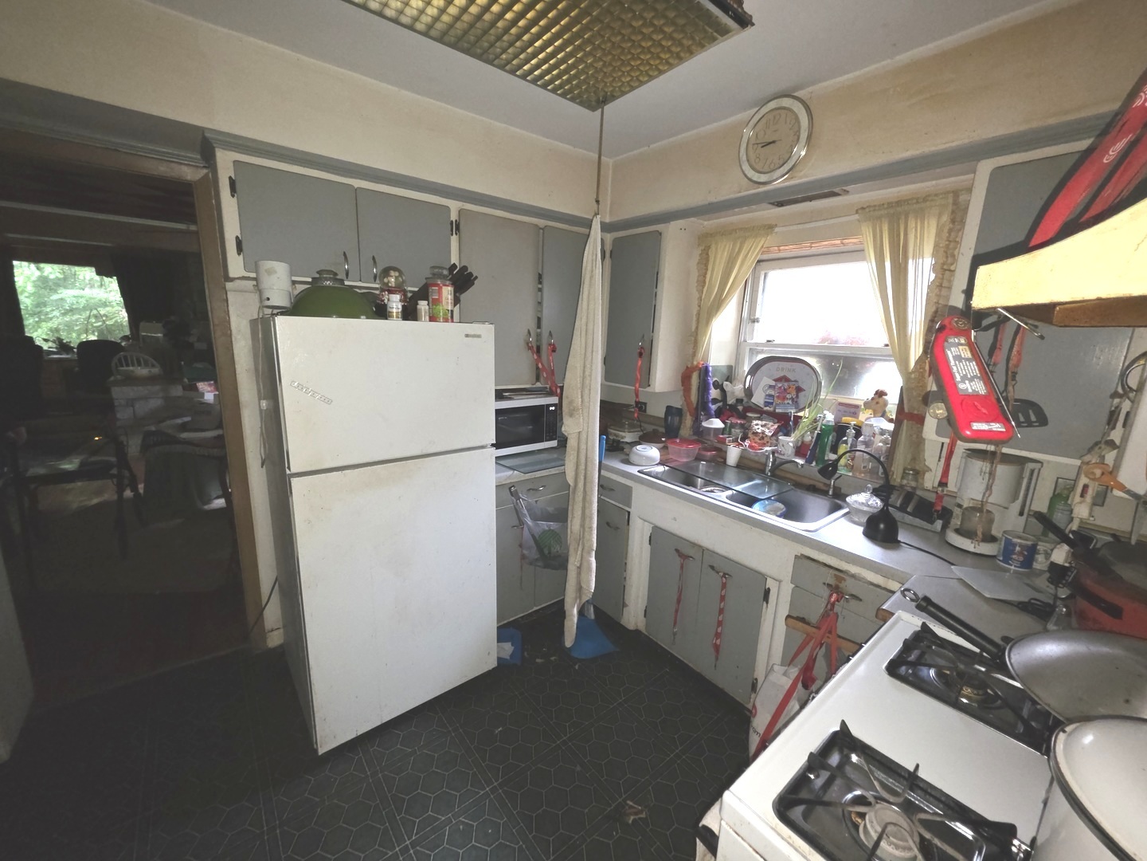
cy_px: 430
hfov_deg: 106.2
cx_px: 574
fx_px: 431
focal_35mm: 13
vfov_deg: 89.9
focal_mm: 2.2
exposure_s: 1/34.8
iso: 200
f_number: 1.9
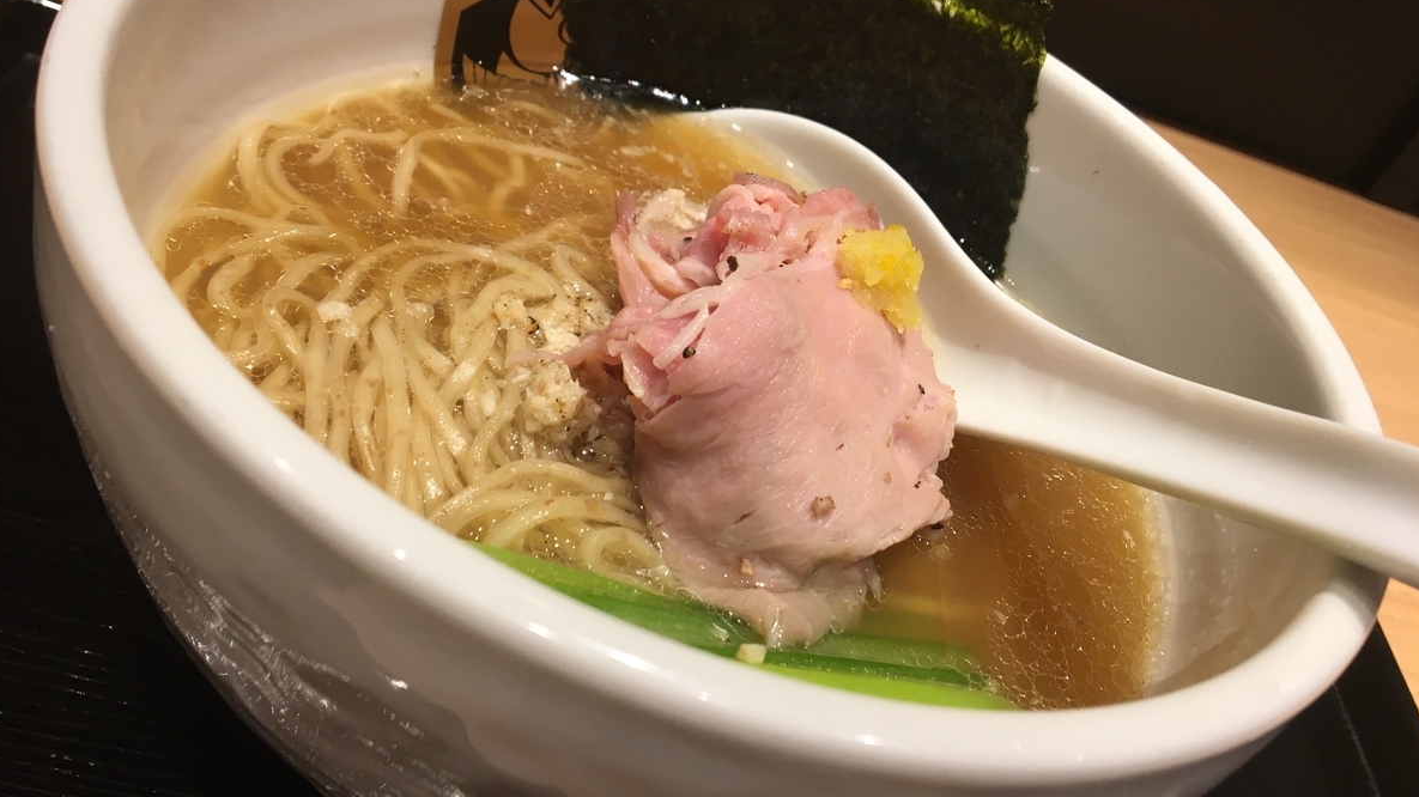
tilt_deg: -36.4
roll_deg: -24.9
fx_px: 1204
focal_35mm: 32
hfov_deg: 61.0
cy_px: 340
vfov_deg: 36.6
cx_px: 711
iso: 25
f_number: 2.2
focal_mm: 4.15
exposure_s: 1/40
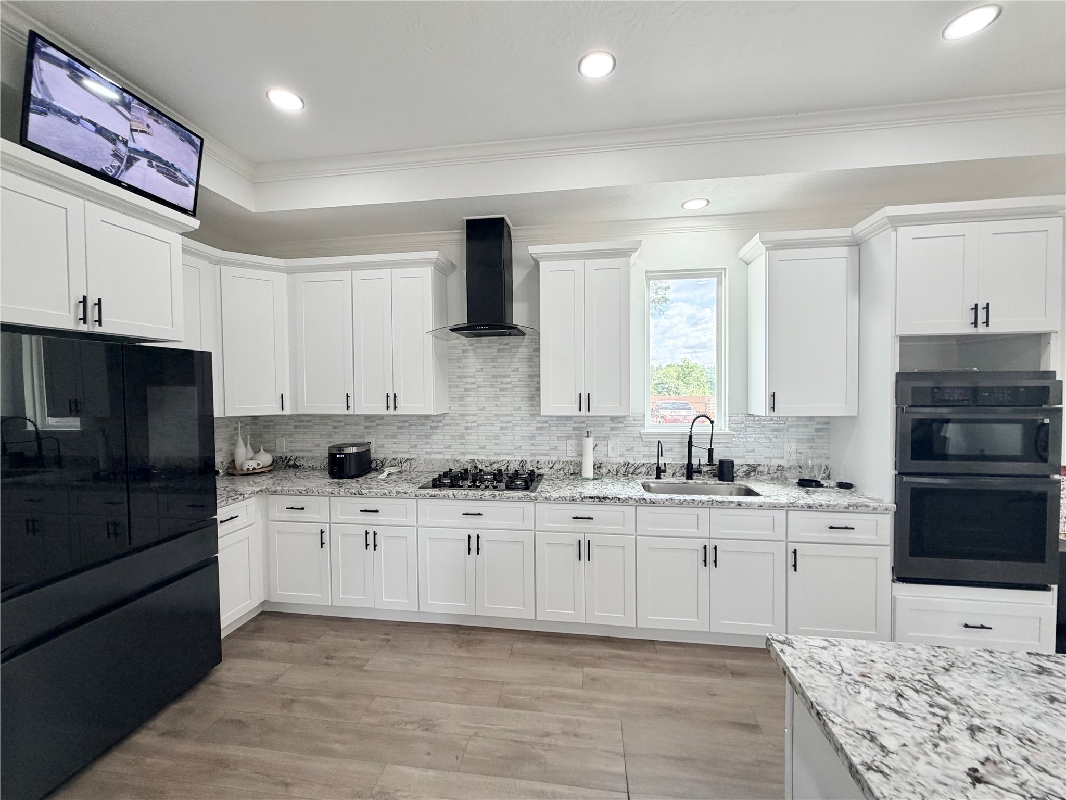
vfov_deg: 85.7
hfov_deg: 102.1
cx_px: 533
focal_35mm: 14
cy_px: 400
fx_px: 431
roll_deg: +0.7
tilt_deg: -1.1
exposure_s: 1/120
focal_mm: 2.22
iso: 160
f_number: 2.2
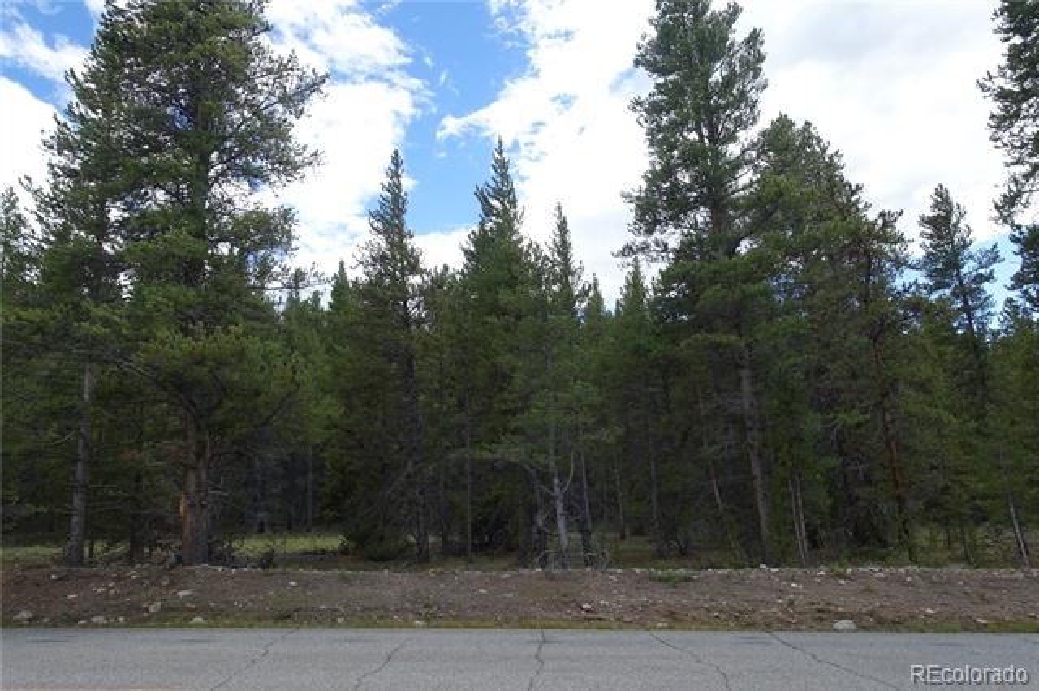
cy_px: 346
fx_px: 692
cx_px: 520
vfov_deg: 53.1
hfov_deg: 73.8
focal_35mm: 24
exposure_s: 1/320
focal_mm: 8.8
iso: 125
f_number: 4
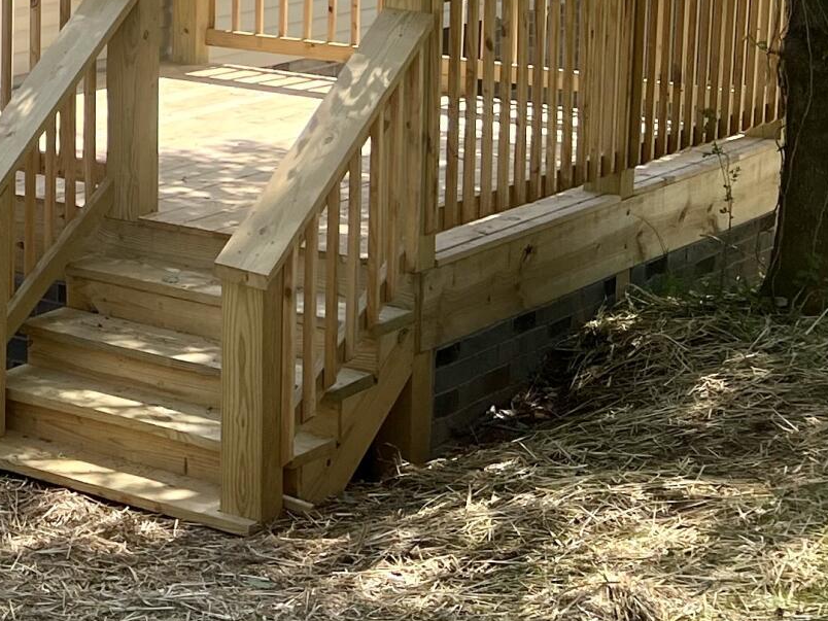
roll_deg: +0.3
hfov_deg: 17.6
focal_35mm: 97
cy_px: -171
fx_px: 2320
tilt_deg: -3.2
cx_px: -507
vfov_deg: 14.6
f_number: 1.5
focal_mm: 5.7
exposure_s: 1/1669
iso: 50
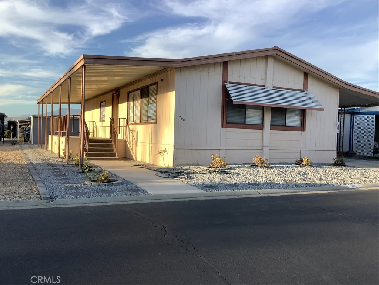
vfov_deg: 45.4
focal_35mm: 31
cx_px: 190
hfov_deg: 58.4
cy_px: 142
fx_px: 339
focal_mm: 3.3
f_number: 2.4
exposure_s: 1/488
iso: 25
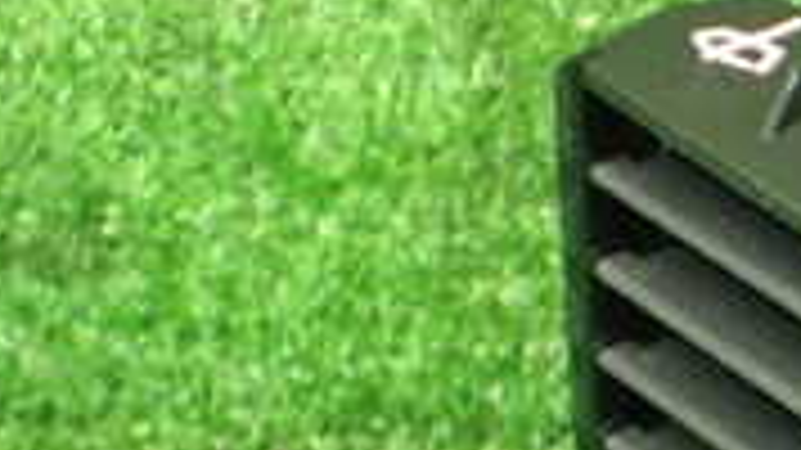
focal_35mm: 110
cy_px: 490
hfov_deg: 17.8
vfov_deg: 10.9
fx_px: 2336
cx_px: 1134
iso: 800
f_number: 2.3
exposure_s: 1/60
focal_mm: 5.4
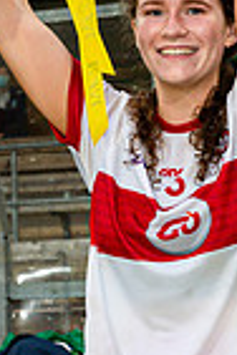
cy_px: 214
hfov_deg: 8.2
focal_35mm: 166
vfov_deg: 12.4
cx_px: 203
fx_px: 1639
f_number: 3.5
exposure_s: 1/200
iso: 1600
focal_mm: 52
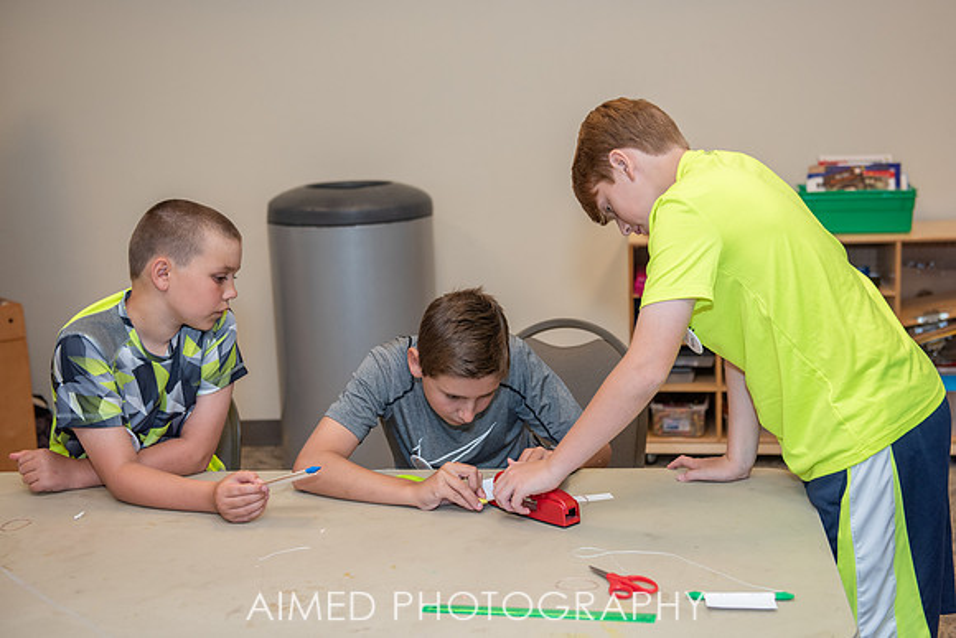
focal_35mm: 54
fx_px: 1425
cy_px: 304
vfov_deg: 25.2
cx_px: 508
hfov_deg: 37.1
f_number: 3.2
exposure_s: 1/250
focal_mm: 48
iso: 500
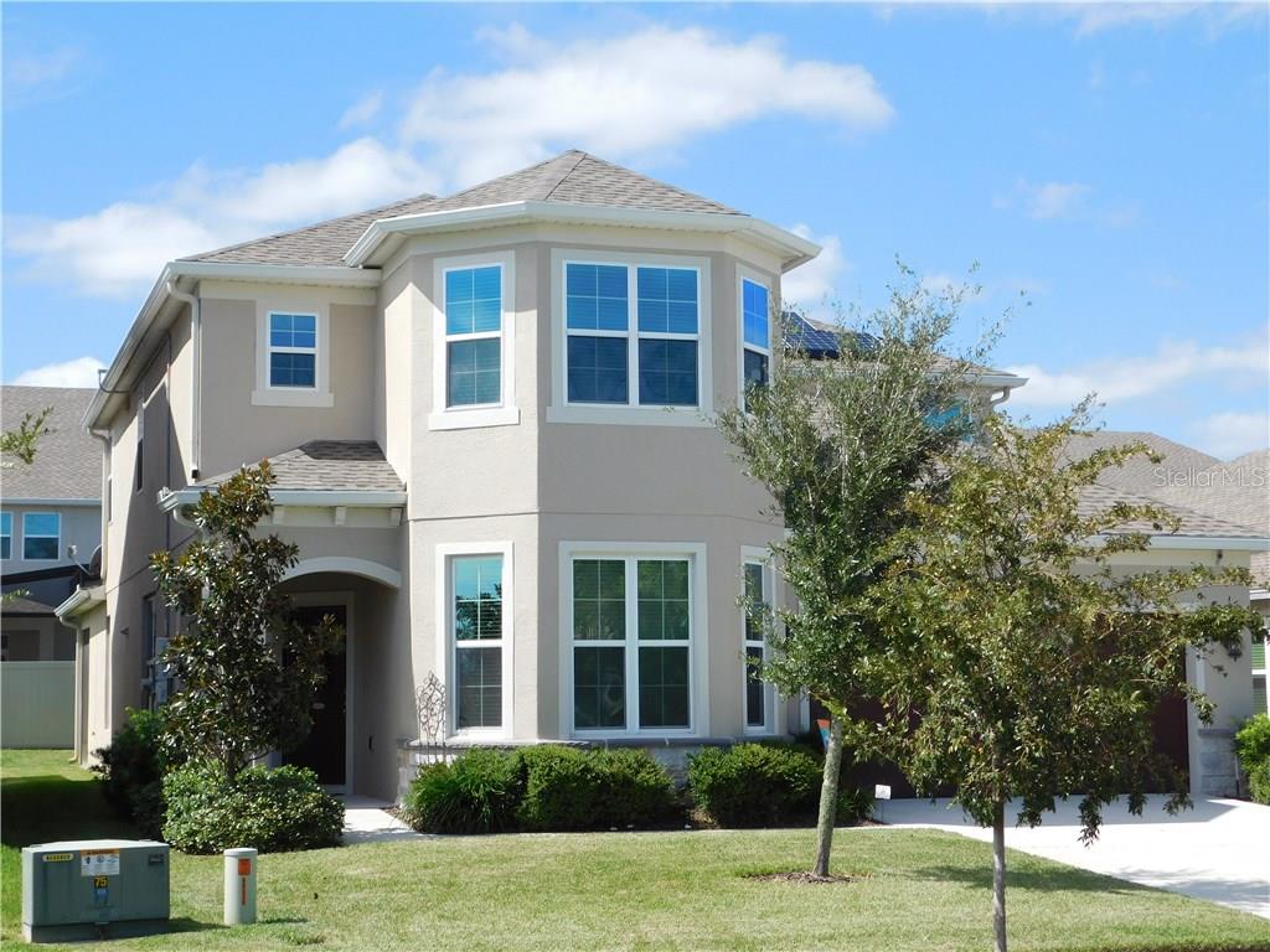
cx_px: 635
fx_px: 2165
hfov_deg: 32.7
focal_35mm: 59
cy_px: 476
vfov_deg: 24.8
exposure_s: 1/800
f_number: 4
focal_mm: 10.4
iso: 125
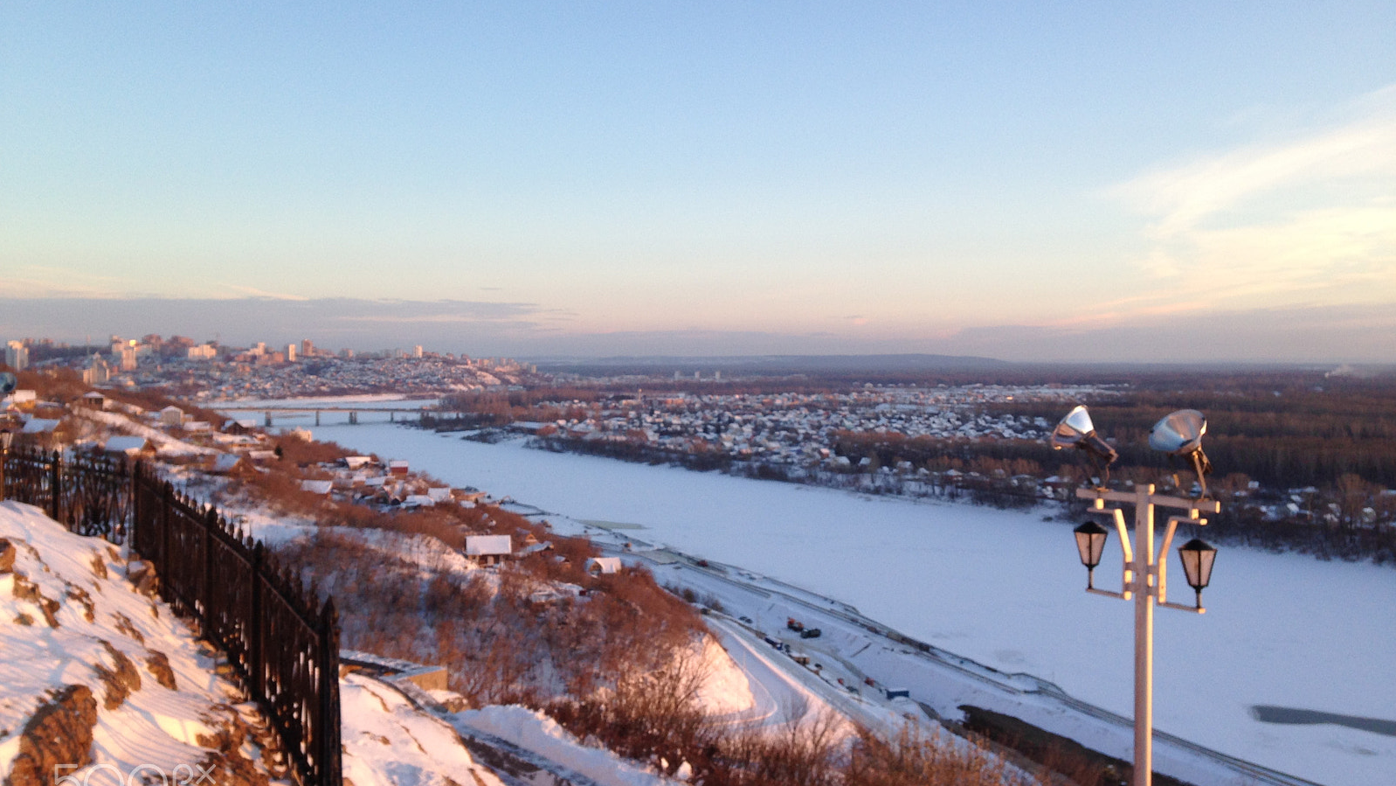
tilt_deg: -1.1
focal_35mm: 36
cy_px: 374
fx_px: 1333
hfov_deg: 55.3
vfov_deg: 32.8
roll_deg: -2.6
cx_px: 698
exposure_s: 1/212
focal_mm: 4.12
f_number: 2.4
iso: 50
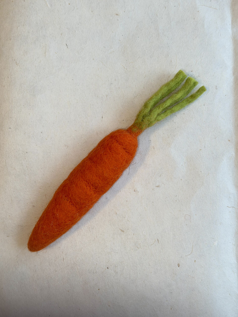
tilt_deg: -87.0
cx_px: 119
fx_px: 440
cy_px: 158
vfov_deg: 39.7
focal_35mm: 48
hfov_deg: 30.3
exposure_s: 1/60
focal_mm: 6.76
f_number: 1.78
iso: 50
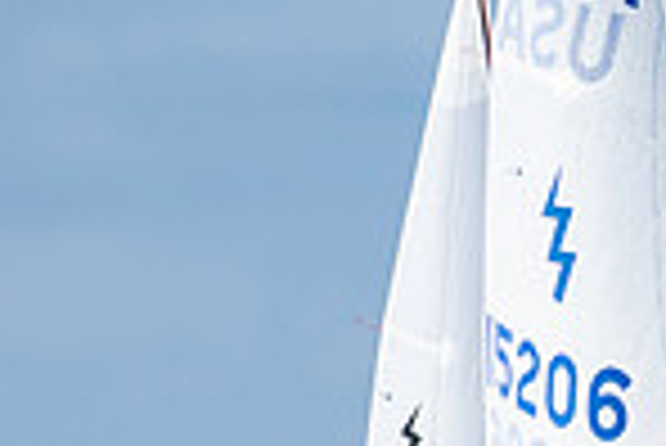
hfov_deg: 1.0
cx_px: 1206
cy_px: 872
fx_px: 37610
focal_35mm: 2031
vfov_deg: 0.7
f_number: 5
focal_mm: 300
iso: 200
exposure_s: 1/3200
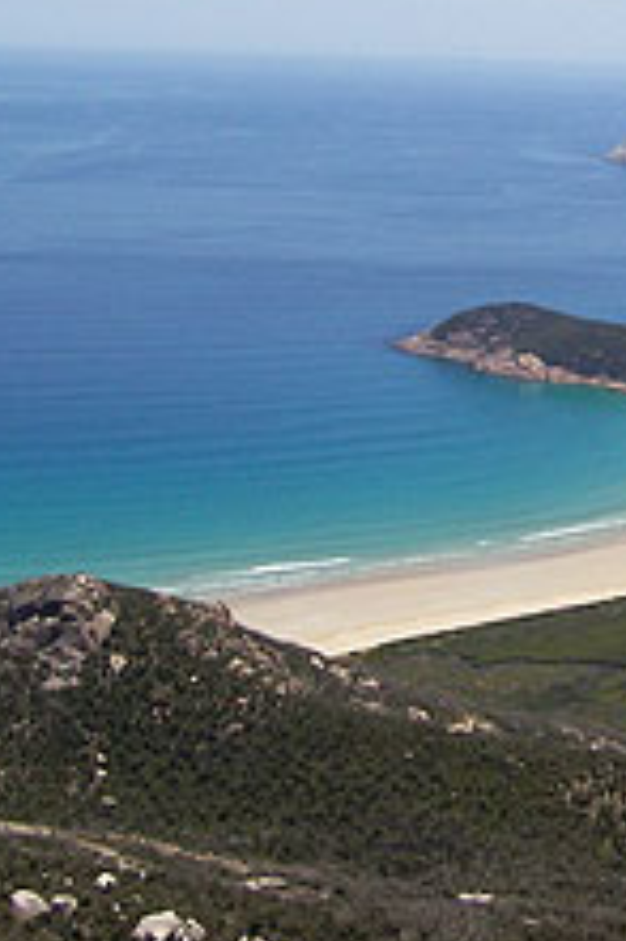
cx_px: 524
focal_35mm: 72
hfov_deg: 18.7
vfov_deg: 27.8
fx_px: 1881
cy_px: 251
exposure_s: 1/643
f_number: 5.1
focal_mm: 5.6
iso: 80
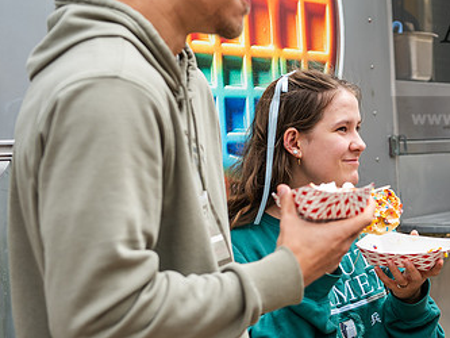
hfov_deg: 21.1
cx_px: 350
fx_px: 1196
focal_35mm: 92
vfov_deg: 16.1
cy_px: 147
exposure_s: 1/800
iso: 160
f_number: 3.5
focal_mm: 55
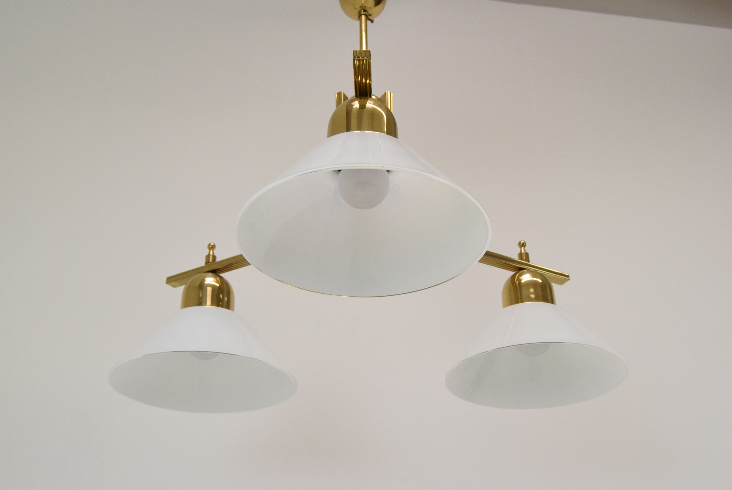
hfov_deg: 41.1
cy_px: 245
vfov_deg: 28.1
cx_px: 366
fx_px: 977
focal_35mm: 48
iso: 1600
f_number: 9
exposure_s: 1/320
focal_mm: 32
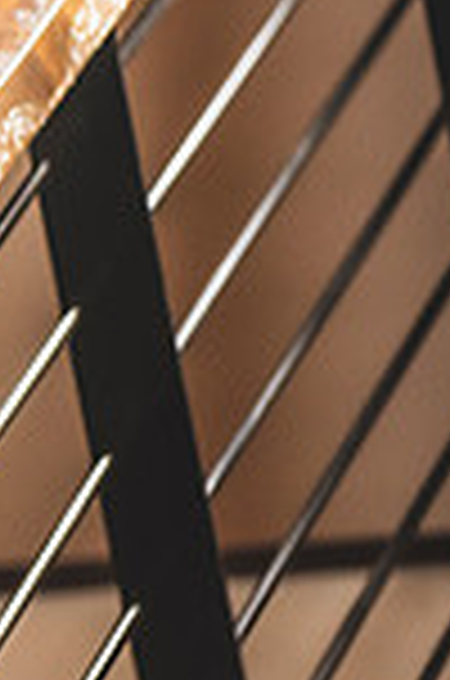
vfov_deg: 3.5
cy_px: 160
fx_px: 11245
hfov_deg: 2.3
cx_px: -810
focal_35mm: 597
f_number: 2.8
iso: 800
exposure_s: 1/200
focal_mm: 155
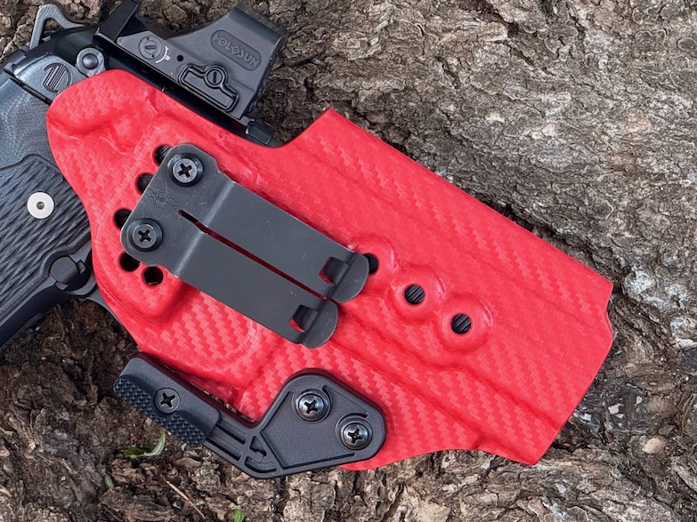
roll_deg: -0.8
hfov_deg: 10.7
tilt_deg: -36.4
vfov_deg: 8.1
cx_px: 223
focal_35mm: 184
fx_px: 3704
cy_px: 249
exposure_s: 1/98
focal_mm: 15.66
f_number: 2.8
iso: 250
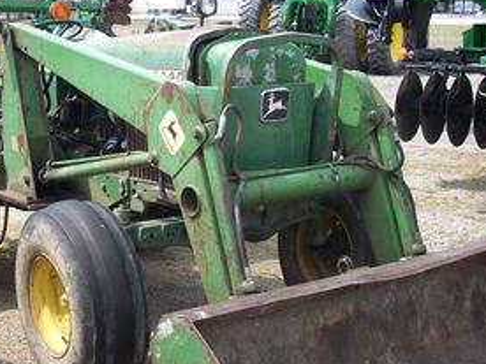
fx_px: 1025
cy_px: 165
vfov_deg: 20.2
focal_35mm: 73
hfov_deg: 26.5
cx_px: 146
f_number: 2.8
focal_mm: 6.2
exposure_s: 1/674
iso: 80
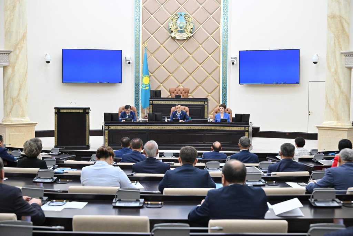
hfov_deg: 42.7
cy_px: 118
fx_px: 451
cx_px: 176
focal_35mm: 46
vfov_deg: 29.3
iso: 2000
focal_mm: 46
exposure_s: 1/160
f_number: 4
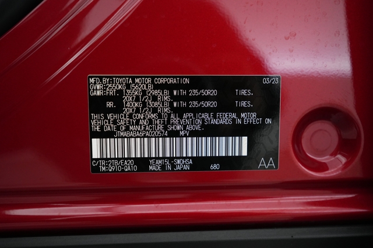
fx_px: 290
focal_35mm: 28
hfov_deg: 65.5
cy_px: 124
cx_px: 186
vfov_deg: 46.4
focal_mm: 28
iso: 2000
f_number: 2.8
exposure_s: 1/60
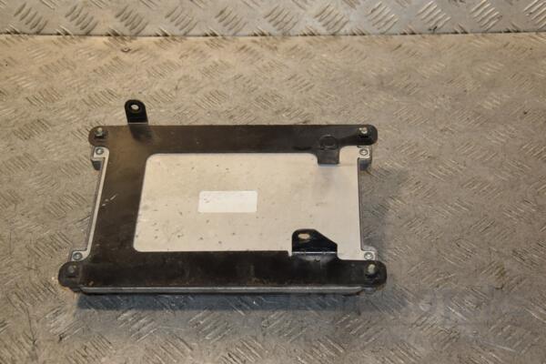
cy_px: 182
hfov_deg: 33.4
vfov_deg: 22.6
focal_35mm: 60
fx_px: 910
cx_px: 273
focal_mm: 40
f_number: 6.3
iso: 800
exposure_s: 1/200
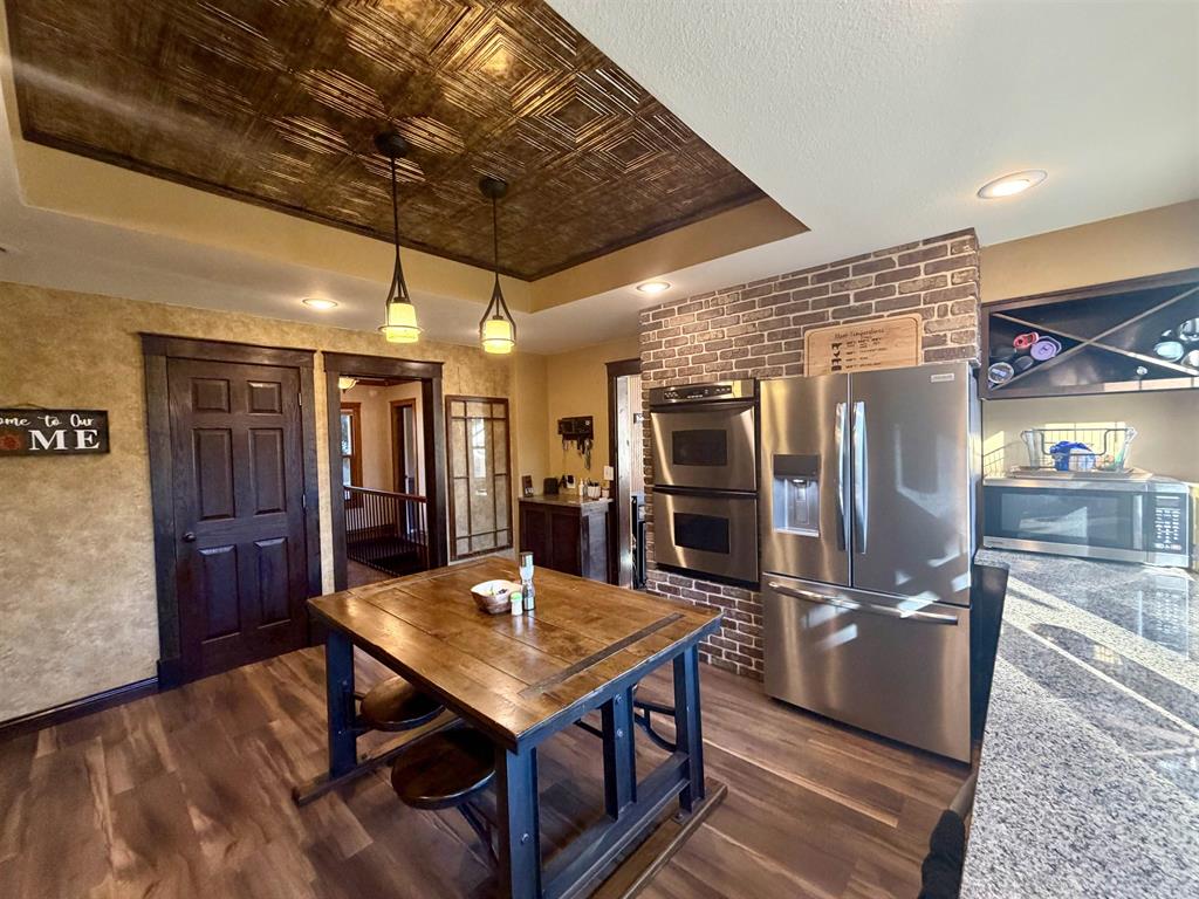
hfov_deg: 102.1
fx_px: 485
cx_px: 600
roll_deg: +2.1
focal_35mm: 14
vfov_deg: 85.7
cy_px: 450
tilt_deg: -1.8
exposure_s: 1/60
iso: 320
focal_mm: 2.22
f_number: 2.2
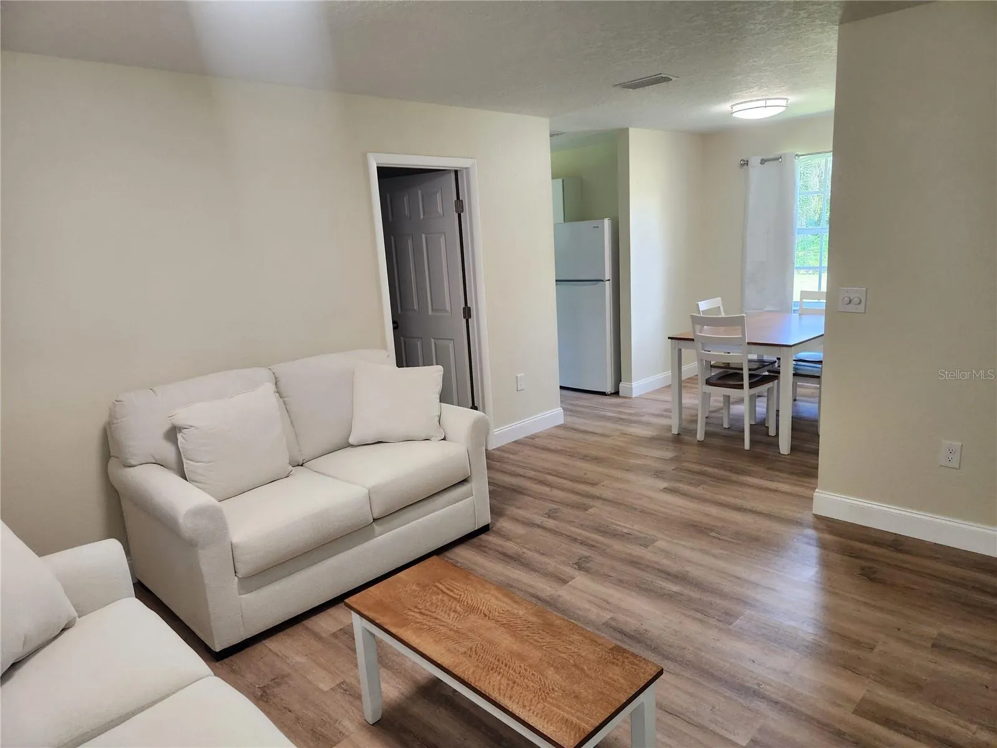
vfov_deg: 58.9
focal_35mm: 23
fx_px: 662
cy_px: 374
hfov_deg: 73.9
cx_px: 498
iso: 200
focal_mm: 5.4
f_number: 1.8
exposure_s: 1/120
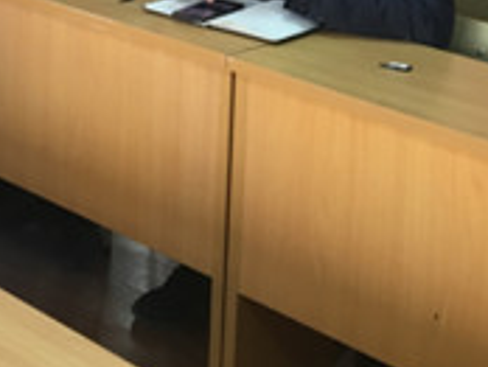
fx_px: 1412
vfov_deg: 14.0
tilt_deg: -6.8
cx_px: -56
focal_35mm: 100
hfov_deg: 18.8
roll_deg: -1.9
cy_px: -160
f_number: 2.2
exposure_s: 1/33
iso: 100
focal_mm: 4.15
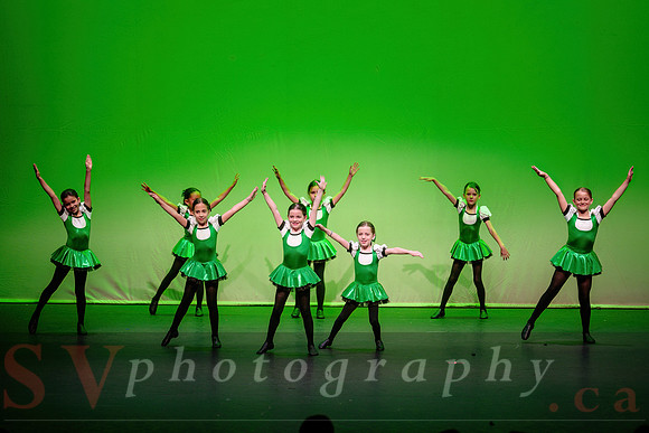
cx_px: 324
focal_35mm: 125
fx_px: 2246
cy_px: 216
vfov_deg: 11.0
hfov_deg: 16.4
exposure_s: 1/500
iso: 1250
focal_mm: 122
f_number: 2.8
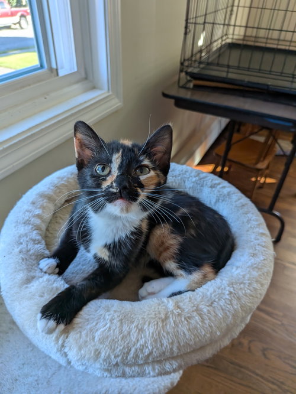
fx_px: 274
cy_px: 197
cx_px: 148
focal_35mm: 24
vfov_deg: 71.6
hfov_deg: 56.8
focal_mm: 4.53
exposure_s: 1/120
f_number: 1.7
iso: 86
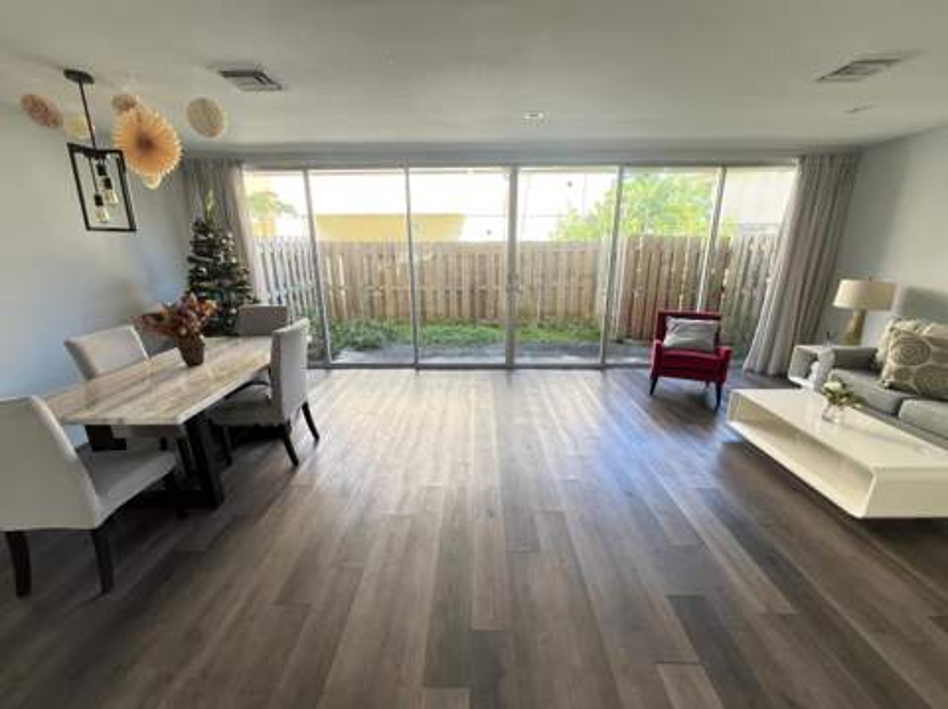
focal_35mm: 14
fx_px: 383
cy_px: 354
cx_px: 474
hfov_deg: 102.1
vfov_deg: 85.6
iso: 64
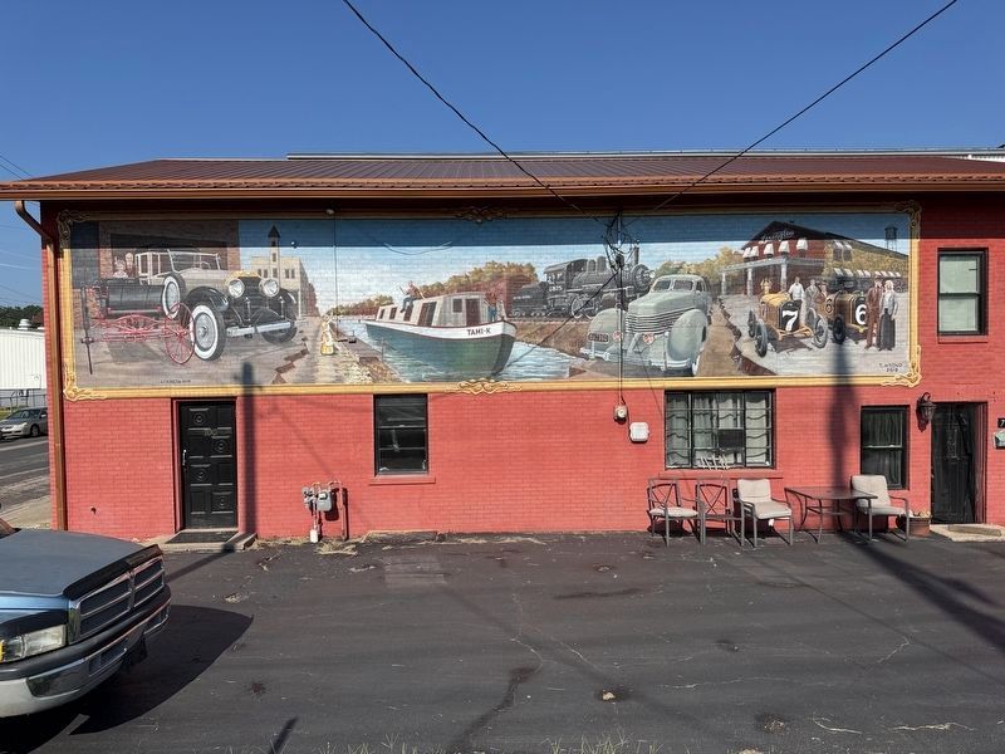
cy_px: 377
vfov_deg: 56.8
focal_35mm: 24
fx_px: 697
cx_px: 502
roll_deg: +0.1
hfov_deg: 71.6
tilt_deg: -1.6
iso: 80
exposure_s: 1/5814
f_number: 1.78
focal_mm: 6.76
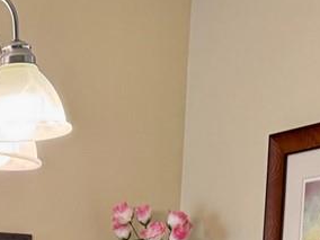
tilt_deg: -10.9
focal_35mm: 135
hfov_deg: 14.2
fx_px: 1248
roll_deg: -0.9
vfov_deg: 9.6
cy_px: 598
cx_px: -44
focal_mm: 6.76
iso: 160
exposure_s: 1/60
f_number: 1.78
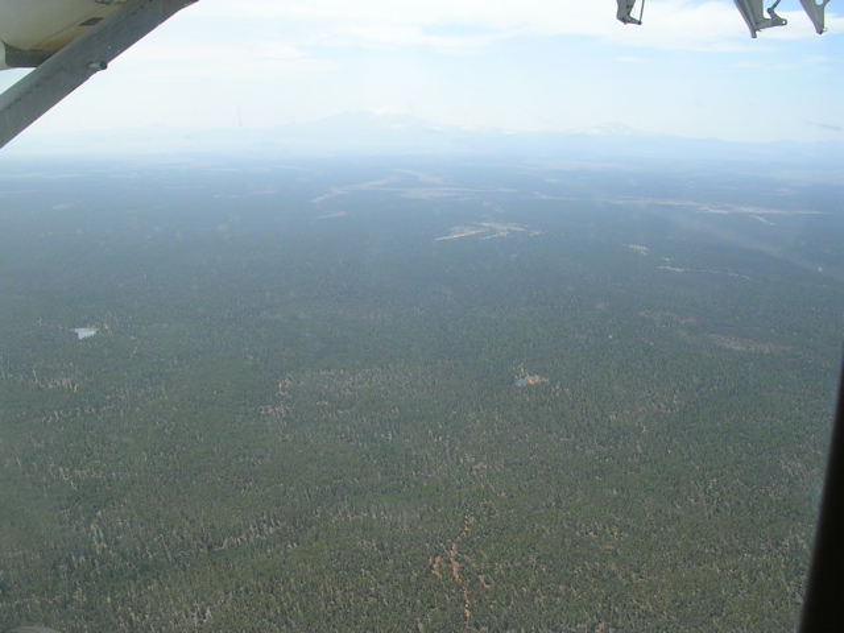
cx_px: 422
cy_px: 316
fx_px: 927
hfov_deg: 49.0
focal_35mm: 38
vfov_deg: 37.7
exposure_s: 1/242
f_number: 5.6
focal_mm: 5.8
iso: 50
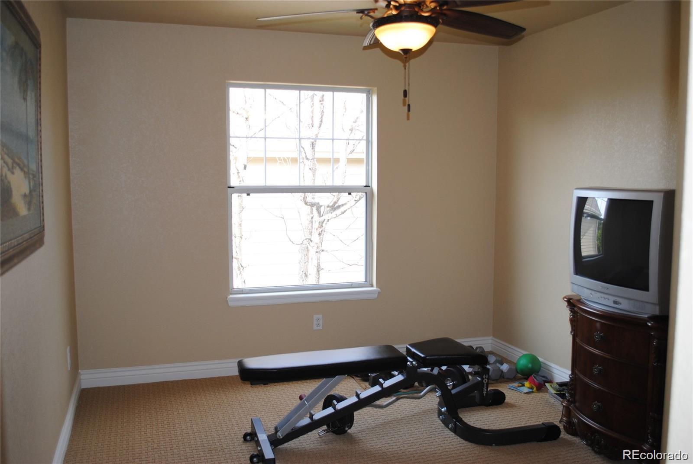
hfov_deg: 57.1
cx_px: 346
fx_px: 636
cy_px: 232
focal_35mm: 33
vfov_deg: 40.1
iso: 200
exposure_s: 1/60
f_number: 3.8
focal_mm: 22
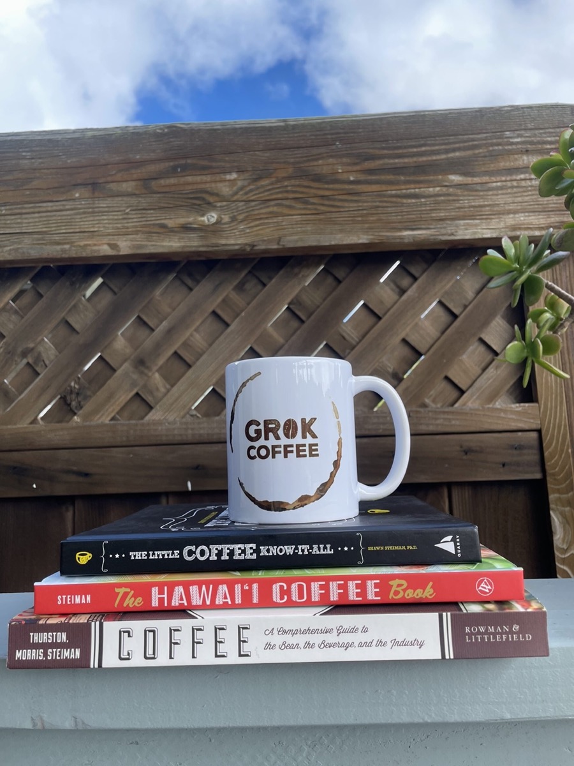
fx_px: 575
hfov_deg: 53.1
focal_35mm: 26
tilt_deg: +6.0
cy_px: 383
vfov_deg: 67.3
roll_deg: +2.2
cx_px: 287
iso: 32
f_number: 1.6
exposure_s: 1/725
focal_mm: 4.2
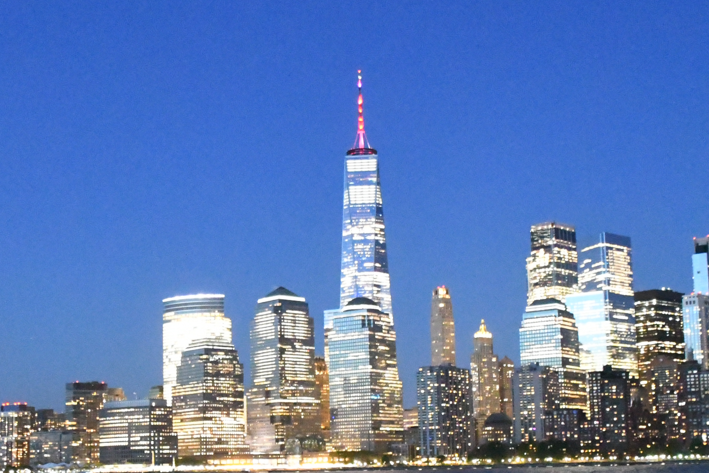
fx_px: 1083
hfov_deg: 36.2
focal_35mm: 55
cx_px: 326
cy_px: 342
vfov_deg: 24.4
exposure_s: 1/30
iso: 18000
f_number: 3.5
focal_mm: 18
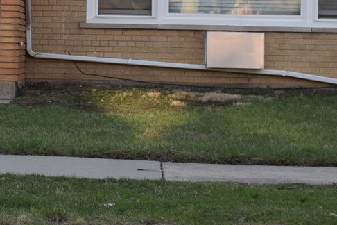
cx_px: -39
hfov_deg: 11.9
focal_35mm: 170
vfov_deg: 8.0
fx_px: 1591
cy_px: -59
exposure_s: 1/200
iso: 400
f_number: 7.1
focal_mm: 34
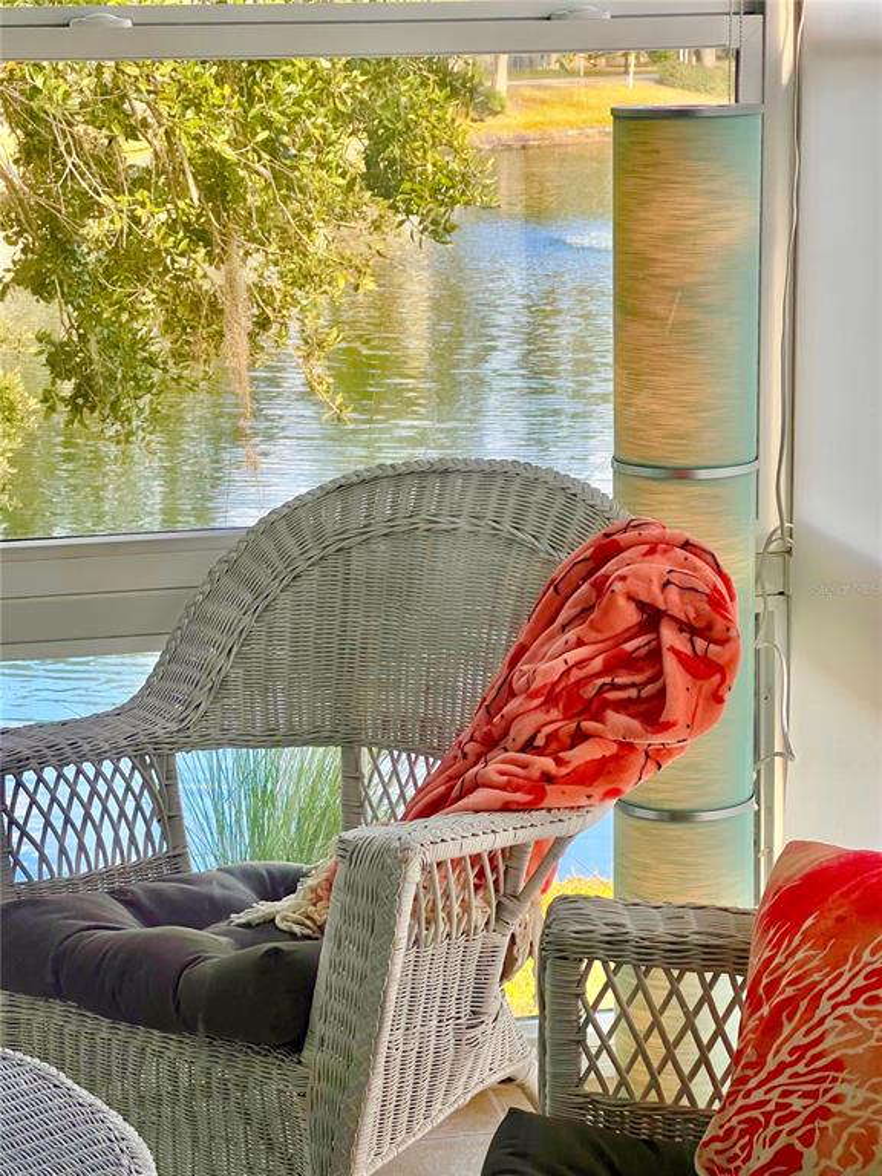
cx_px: 441
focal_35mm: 77
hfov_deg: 19.1
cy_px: 588
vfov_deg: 25.3
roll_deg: +1.0
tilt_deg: -10.5
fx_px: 2616
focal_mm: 9
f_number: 2.8
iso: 200
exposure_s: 1/120
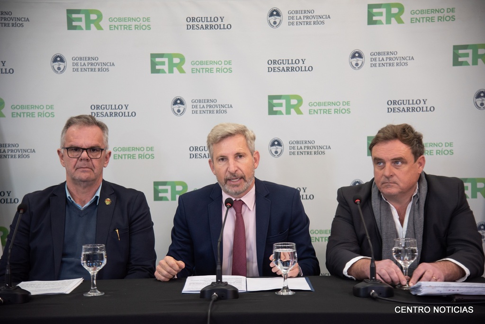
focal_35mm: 70
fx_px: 944
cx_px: 242
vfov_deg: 19.5
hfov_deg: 28.8
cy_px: 162
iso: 1000
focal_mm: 70
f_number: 4
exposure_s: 1/250
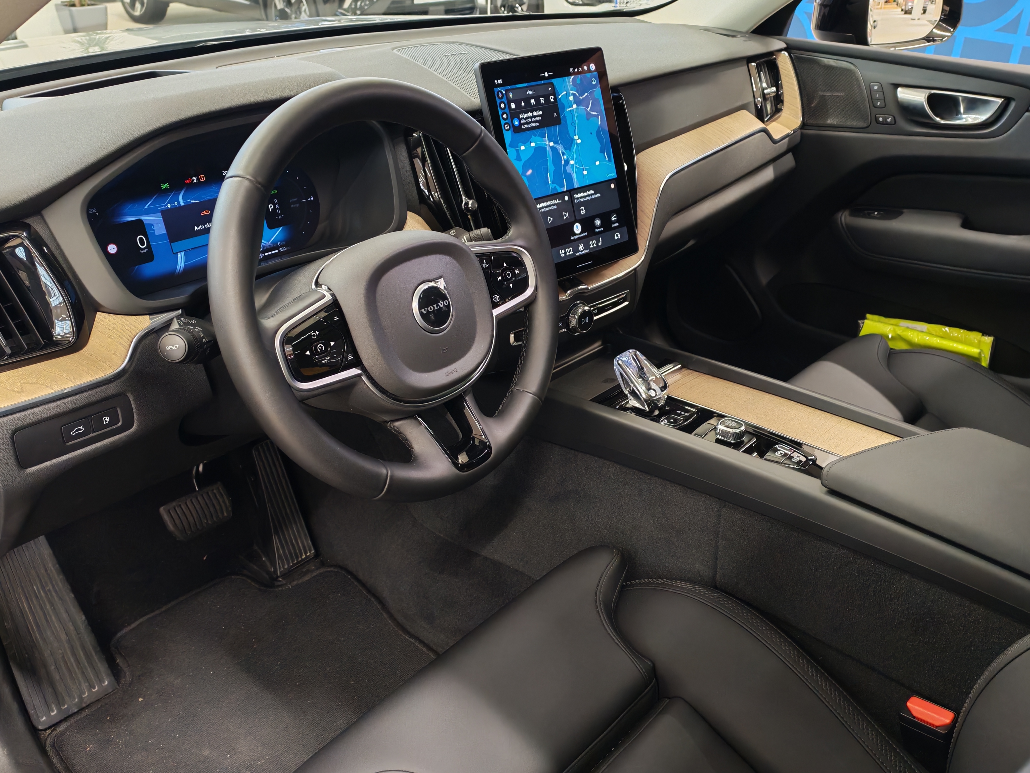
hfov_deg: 56.8
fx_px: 952
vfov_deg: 44.2
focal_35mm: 32
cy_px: 386
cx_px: 515
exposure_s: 1/50
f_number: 1.9
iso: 1250
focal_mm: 6.12
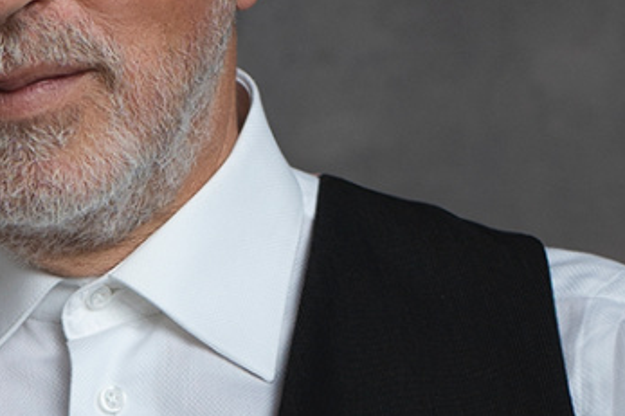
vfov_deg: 4.9
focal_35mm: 277
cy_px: 455
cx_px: -50
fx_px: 4807
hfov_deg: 7.4
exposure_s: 1/200
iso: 100
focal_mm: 50
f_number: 8
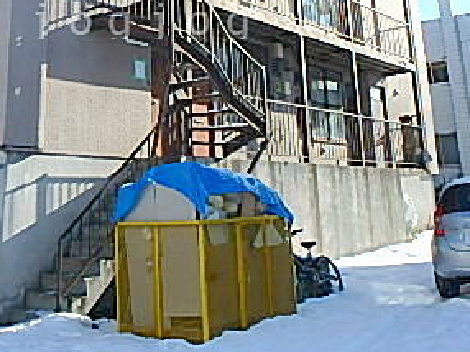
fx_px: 638
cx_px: 145
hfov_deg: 39.8
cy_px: 20
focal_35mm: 47
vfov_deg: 29.3
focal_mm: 3.7
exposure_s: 1/1000
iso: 125
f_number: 3.5
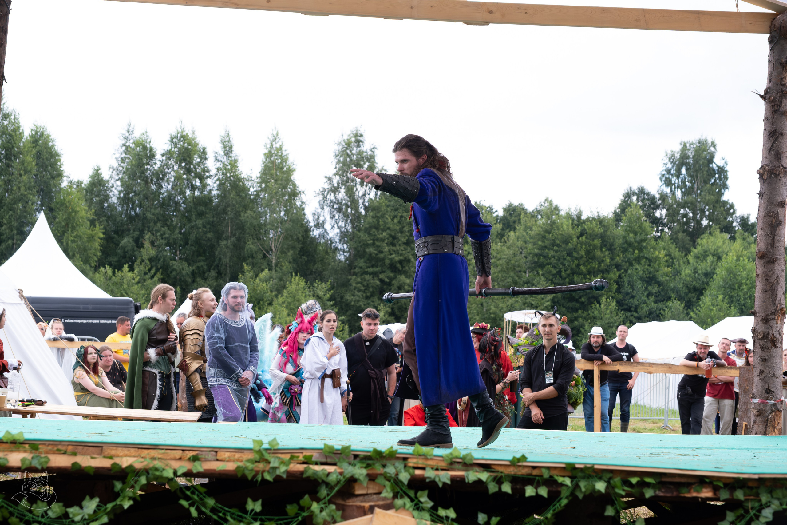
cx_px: 394
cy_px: 262
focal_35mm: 64
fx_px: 1399
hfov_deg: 31.4
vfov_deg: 21.2
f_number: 4
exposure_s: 1/800
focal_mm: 42.7
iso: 1000
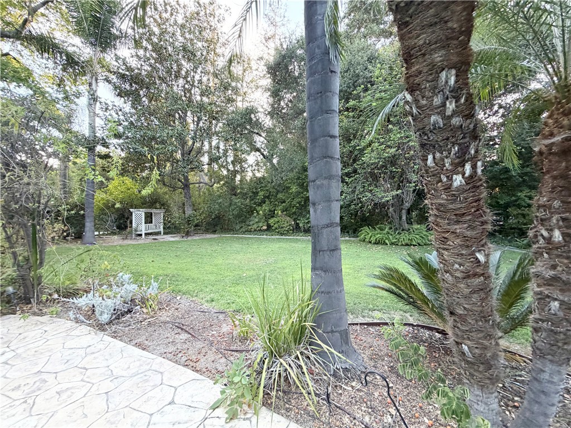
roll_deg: -1.4
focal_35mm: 14
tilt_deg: +0.8
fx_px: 231
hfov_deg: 102.1
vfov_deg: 85.7
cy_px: 214
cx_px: 286
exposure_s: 1/121
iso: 320
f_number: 2.2
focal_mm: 2.22
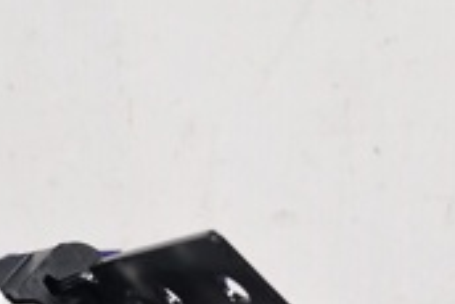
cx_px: 0
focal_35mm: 89
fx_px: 1126
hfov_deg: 22.0
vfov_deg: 15.1
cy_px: 309
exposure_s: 1/50
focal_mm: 5.54
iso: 125
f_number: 1.8
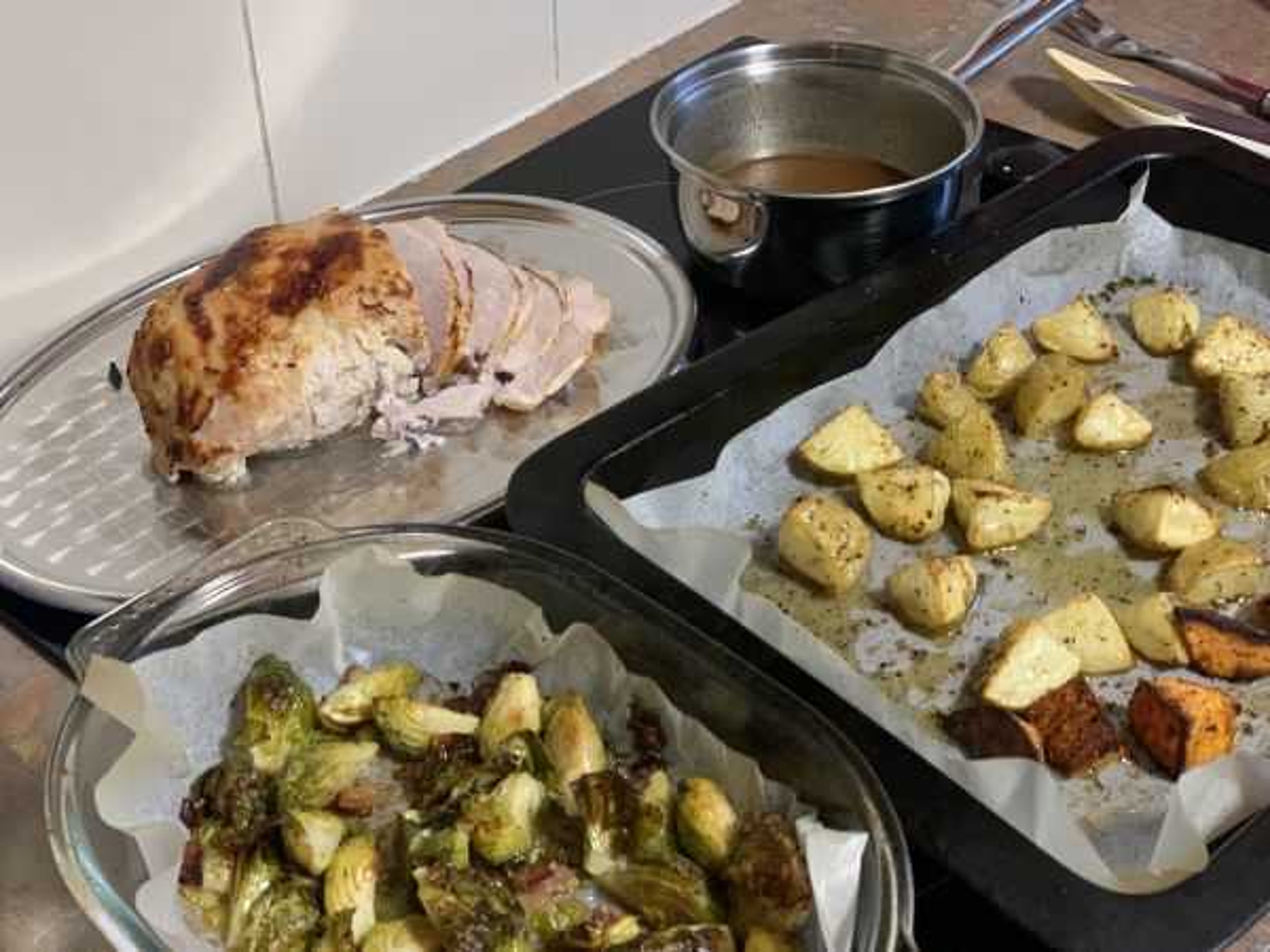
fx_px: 1908
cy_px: 476
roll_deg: +2.1
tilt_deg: -36.8
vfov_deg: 28.0
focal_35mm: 52
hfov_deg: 36.8
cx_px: 635
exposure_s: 1/58
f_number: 2.4
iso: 500
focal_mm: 6
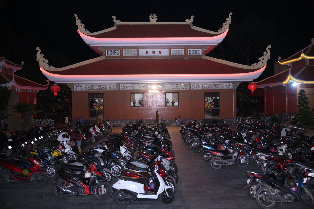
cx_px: 157
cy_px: 104
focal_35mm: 31
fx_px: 270
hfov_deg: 60.3
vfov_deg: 42.3
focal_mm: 31
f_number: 4
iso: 1000
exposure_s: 1/60
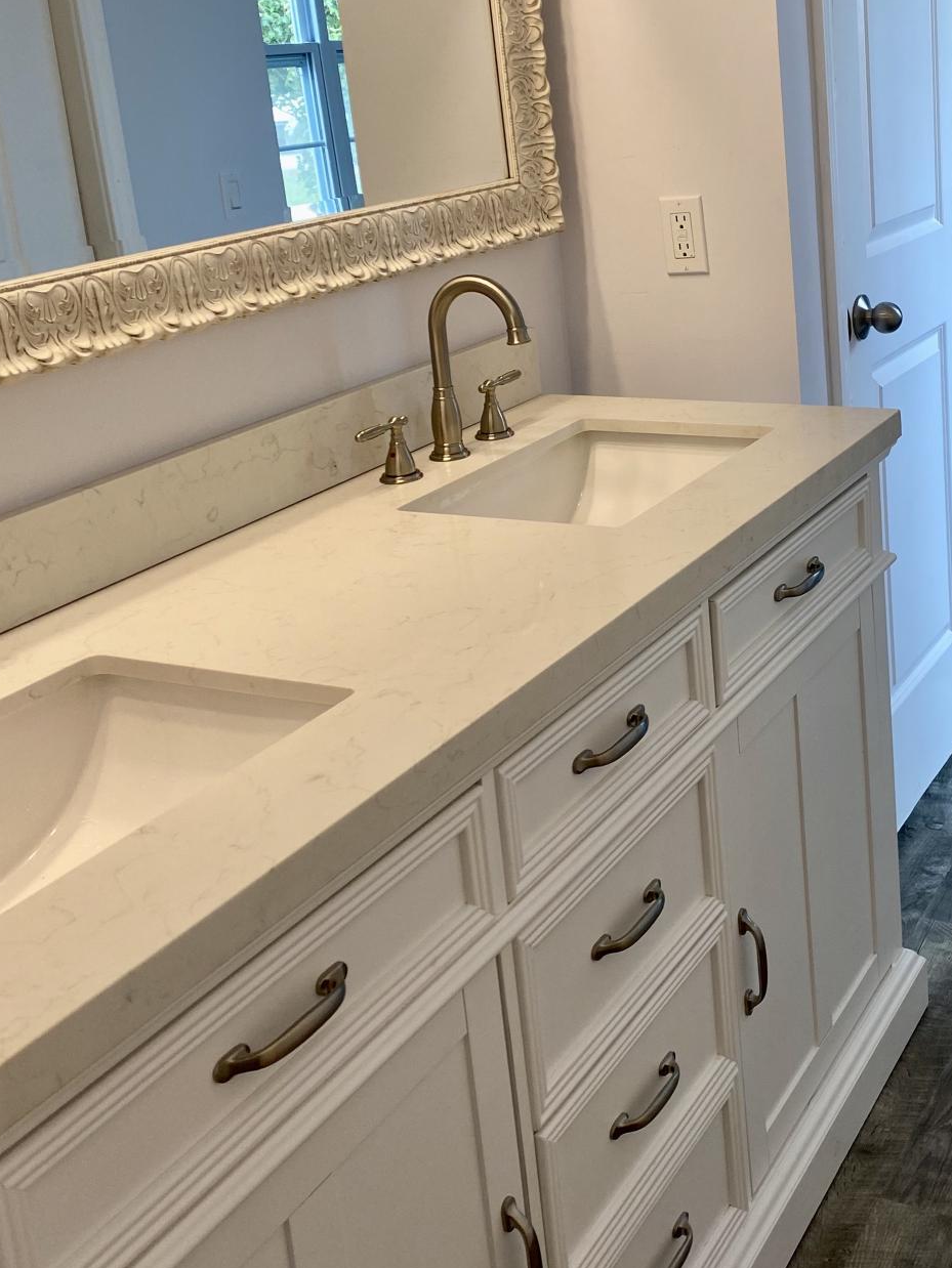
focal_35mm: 42
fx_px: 1540
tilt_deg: -11.5
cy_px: 430
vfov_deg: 44.2
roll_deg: +3.3
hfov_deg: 33.5
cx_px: 736
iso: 80
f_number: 1.8
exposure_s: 1/120
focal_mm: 4.25
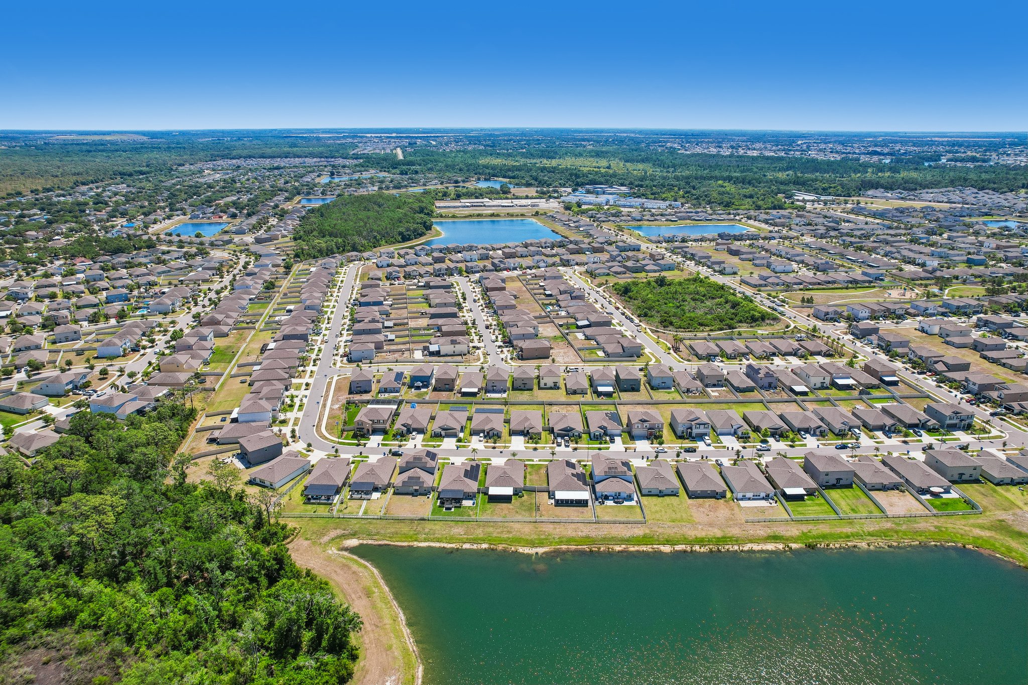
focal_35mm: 22
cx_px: 514
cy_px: 342
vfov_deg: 57.2
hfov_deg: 78.6
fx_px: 628
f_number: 2.8
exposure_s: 1/2500
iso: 140
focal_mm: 8.4
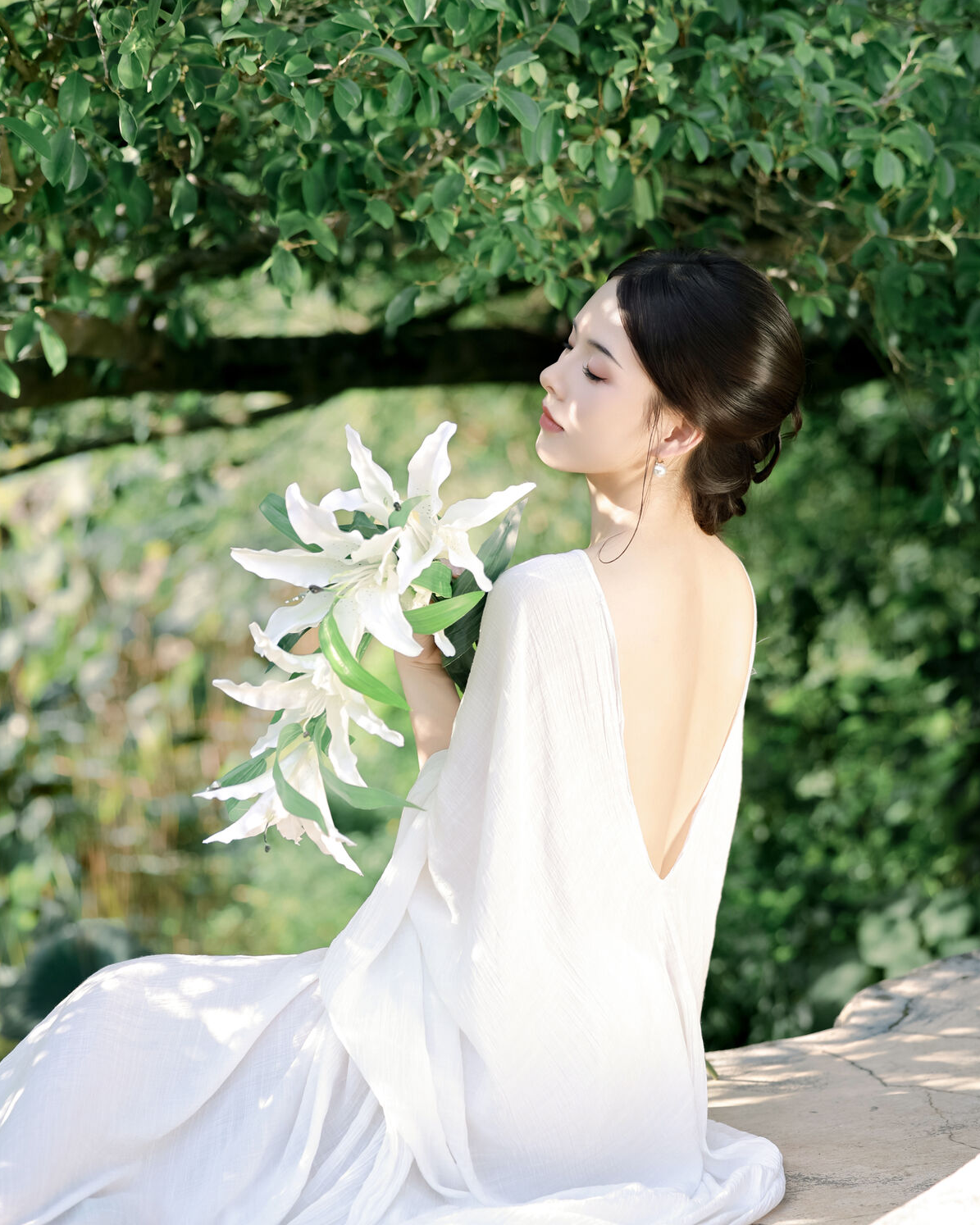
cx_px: 490
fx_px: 2828
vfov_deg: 24.4
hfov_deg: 19.7
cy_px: 658
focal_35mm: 78
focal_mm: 70
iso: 100
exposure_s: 1/250
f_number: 3.2
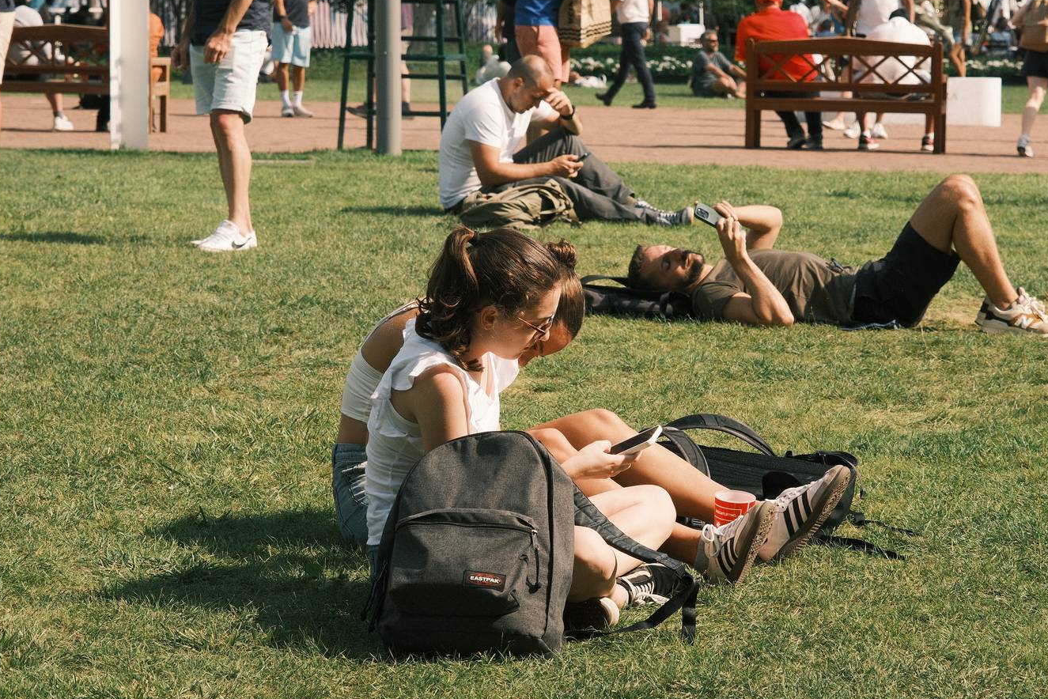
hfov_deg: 15.3
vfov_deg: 10.2
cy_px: 359
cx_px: 570
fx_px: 3901
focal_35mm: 134
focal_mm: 74.2
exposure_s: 1/900
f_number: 8
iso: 640
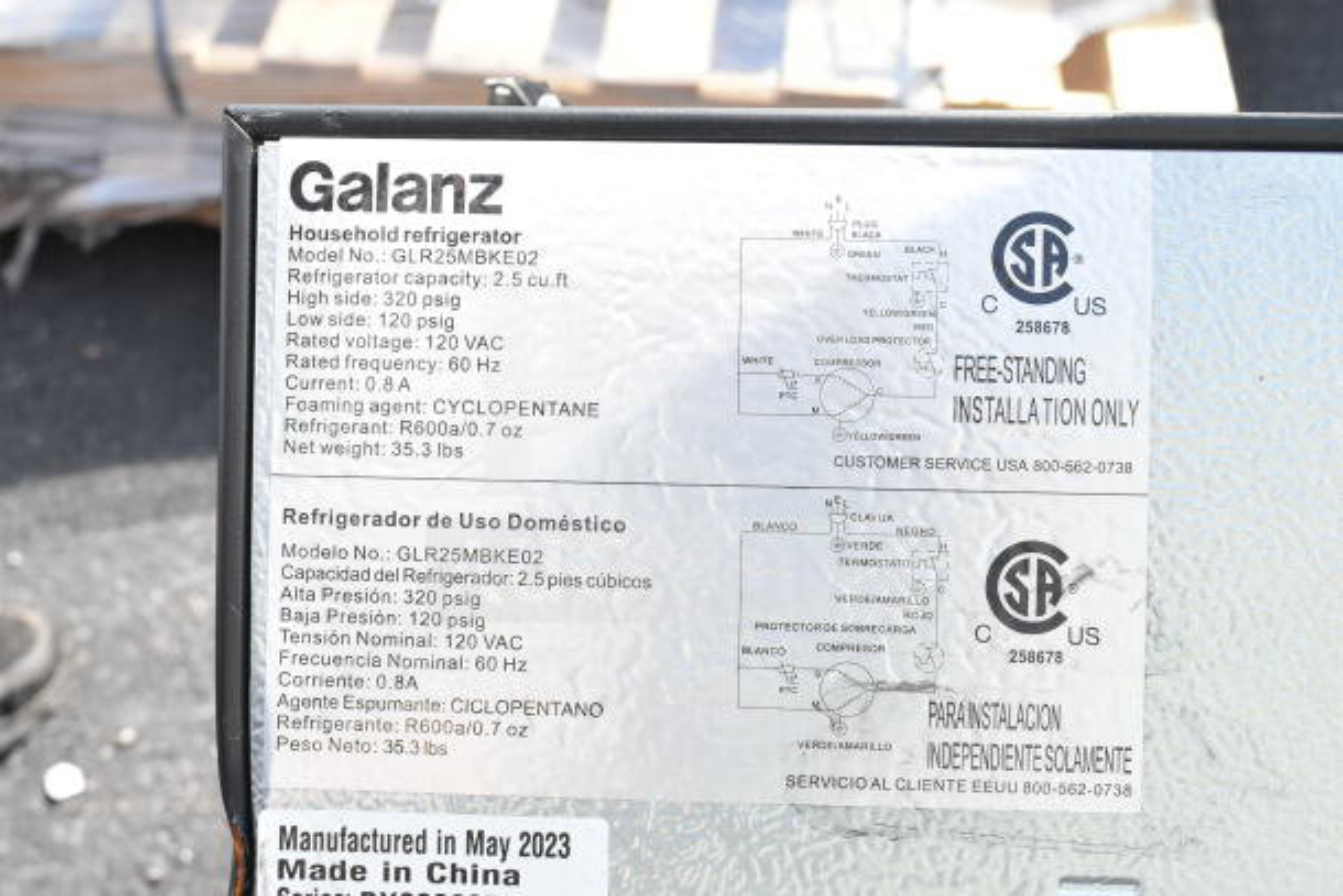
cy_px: 448
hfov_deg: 46.4
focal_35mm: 42
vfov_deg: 31.9
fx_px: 1567
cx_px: 672
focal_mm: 28
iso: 1600
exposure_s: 1/500
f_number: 11
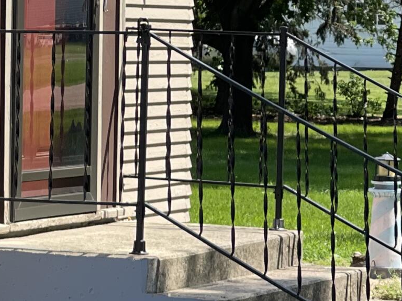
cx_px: -142
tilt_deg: -0.3
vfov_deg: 5.9
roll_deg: -1.7
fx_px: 2903
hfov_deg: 7.8
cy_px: 33
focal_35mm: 250
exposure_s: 1/686
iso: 32
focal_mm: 7.5
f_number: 2.2
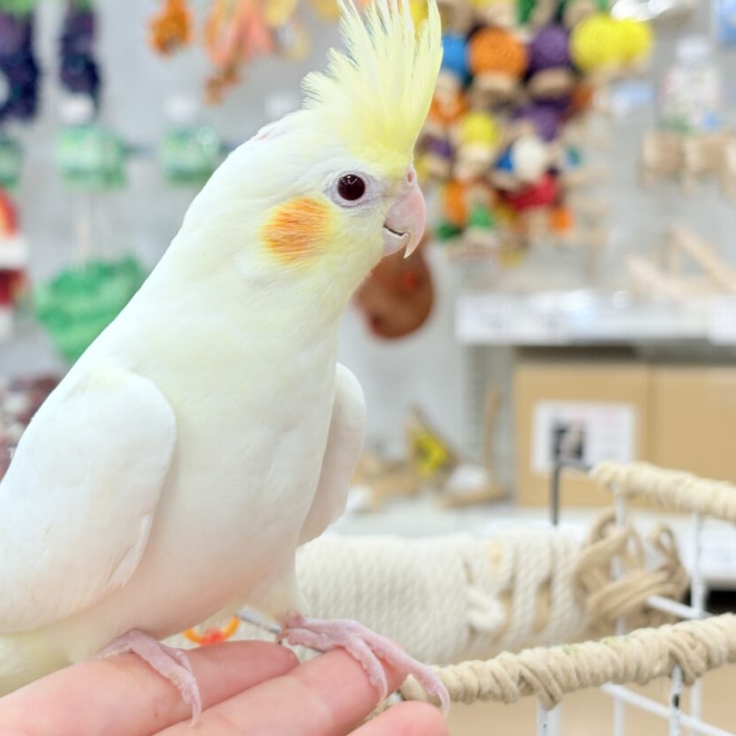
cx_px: 261
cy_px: 346
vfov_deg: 25.7
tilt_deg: -6.4
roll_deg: +2.0
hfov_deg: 25.6
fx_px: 1612
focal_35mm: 67
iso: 40
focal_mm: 5.96
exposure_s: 1/50
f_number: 1.6
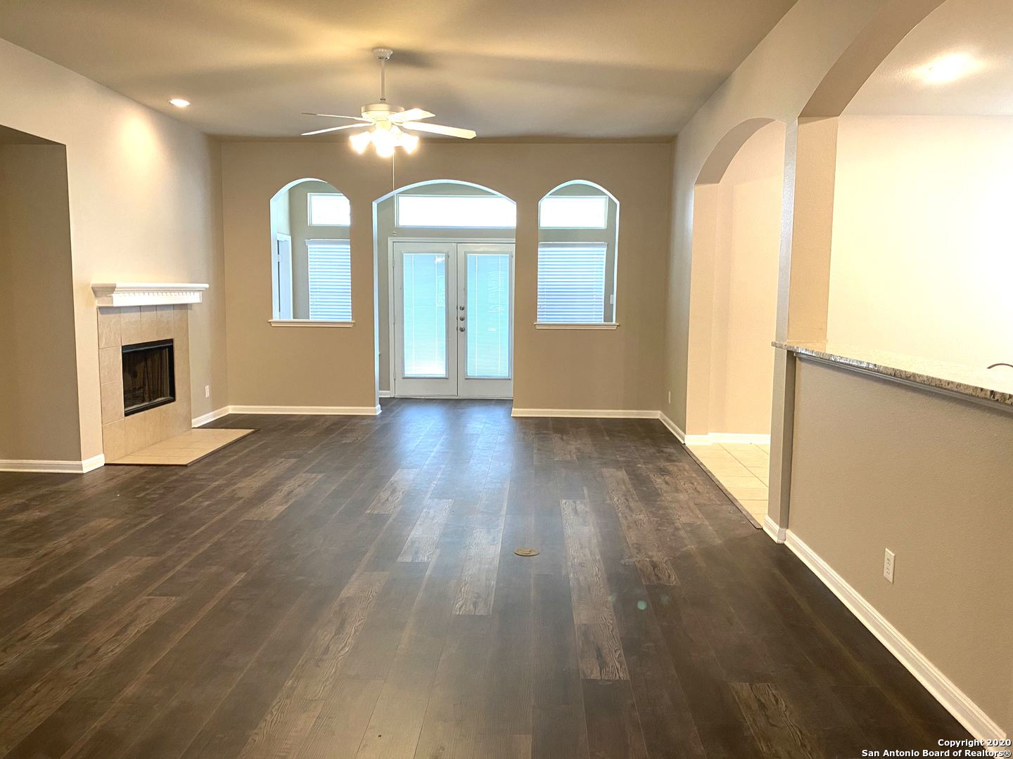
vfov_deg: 53.1
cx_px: 506
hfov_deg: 67.3
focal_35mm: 26
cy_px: 380
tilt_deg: -6.8
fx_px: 761
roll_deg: -0.5
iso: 200
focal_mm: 4.25
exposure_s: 1/60
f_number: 1.8
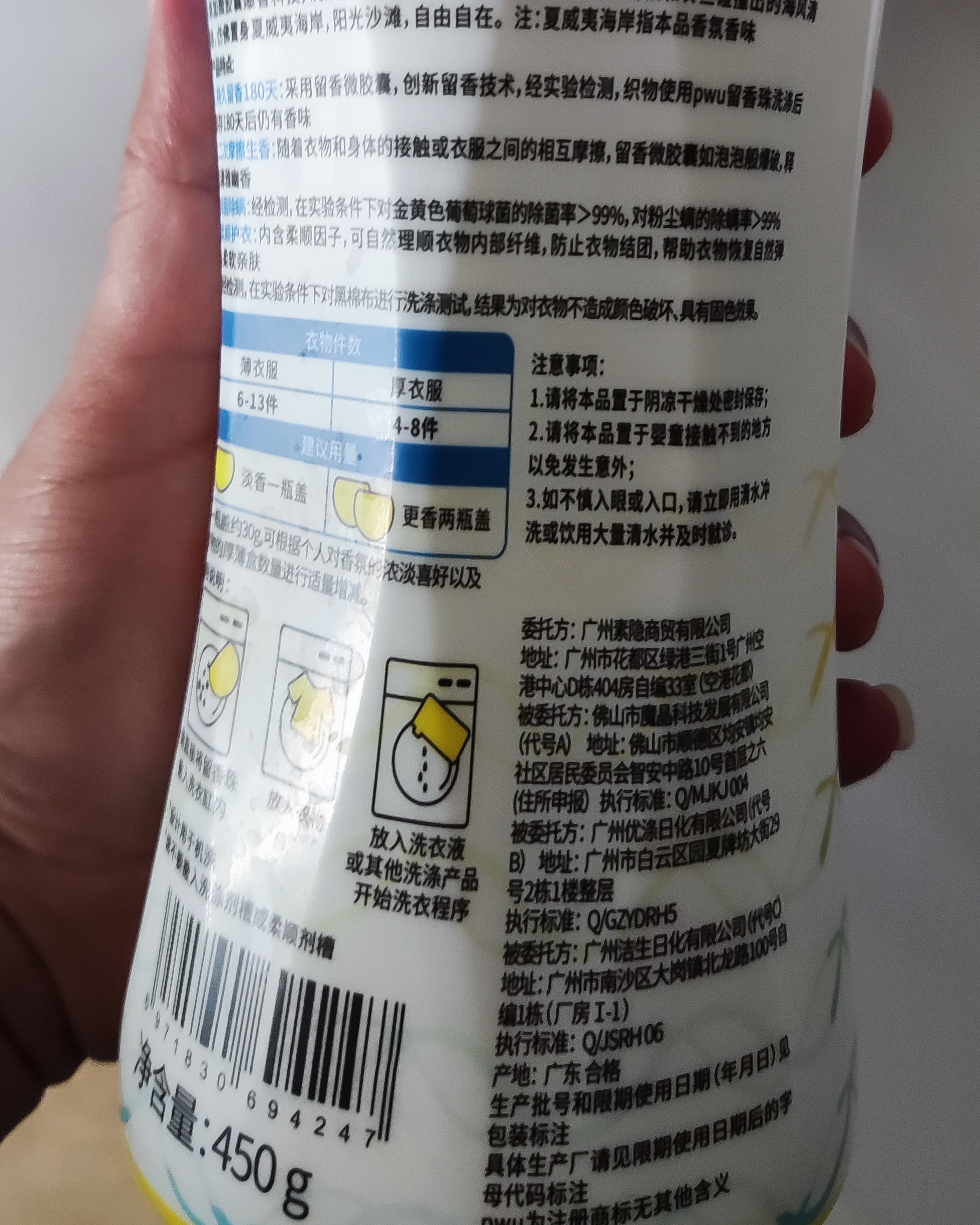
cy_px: 234
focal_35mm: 40
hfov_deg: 37.3
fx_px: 1450
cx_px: 555
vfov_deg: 43.5
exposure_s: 1/50
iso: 385
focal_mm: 4.71
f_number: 1.79
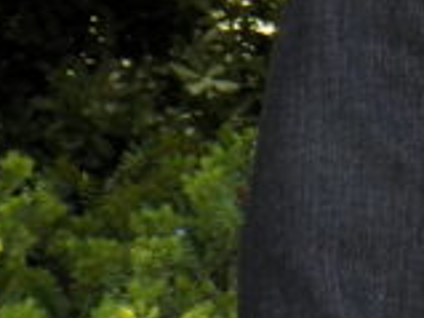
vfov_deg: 4.4
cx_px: 819
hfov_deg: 5.8
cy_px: -432
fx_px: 4088
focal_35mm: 334
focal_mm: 10.5
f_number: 4
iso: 80
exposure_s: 1/80
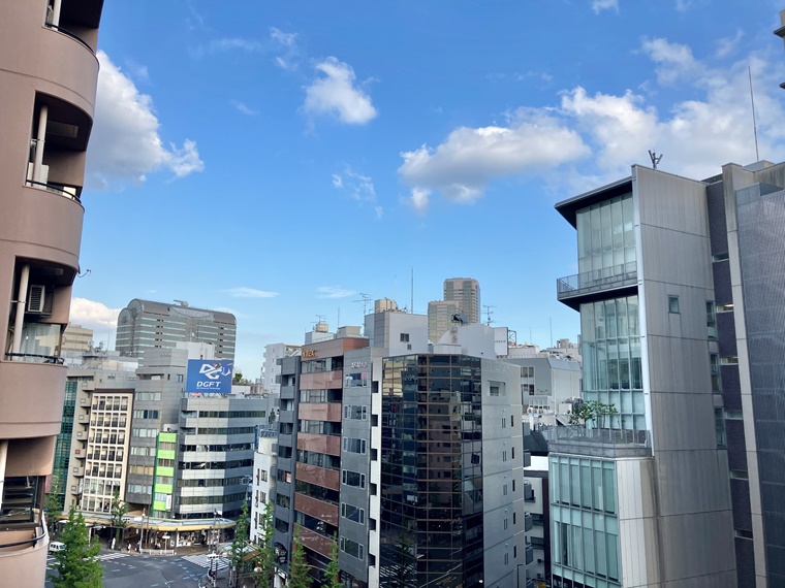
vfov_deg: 49.7
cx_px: 392
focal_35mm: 28
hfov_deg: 63.4
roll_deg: -1.1
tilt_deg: +10.8
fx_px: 635
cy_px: 294
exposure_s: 1/1156
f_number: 1.8
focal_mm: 3.99
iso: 32
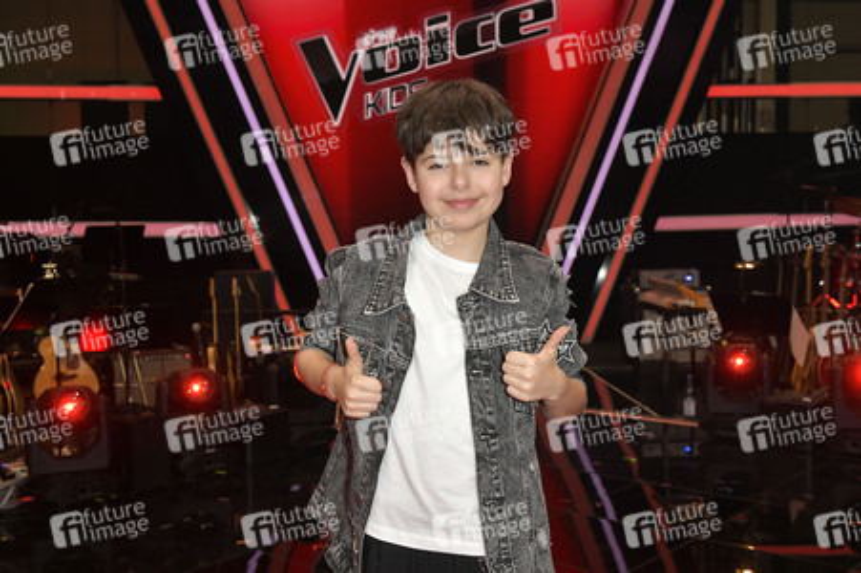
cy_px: 286
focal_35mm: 48
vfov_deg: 28.0
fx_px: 1147
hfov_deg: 41.1
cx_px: 430
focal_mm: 48
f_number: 7.1
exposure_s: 1/200
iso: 2500
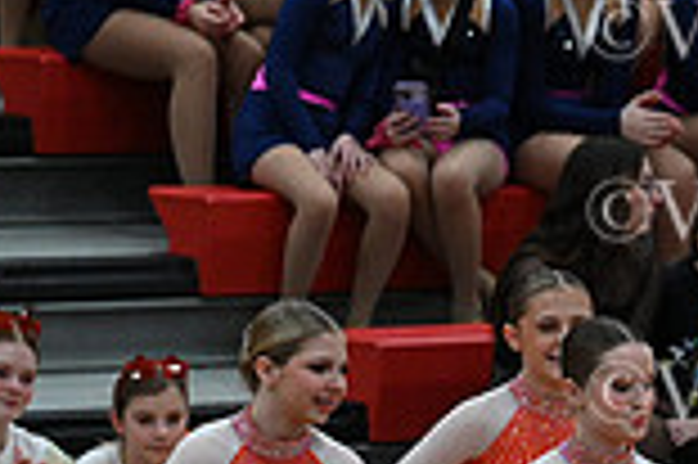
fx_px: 12686
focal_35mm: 655
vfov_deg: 2.1
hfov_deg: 3.1
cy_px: 664
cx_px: 1238
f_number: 4
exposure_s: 1/400
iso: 4000
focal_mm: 175
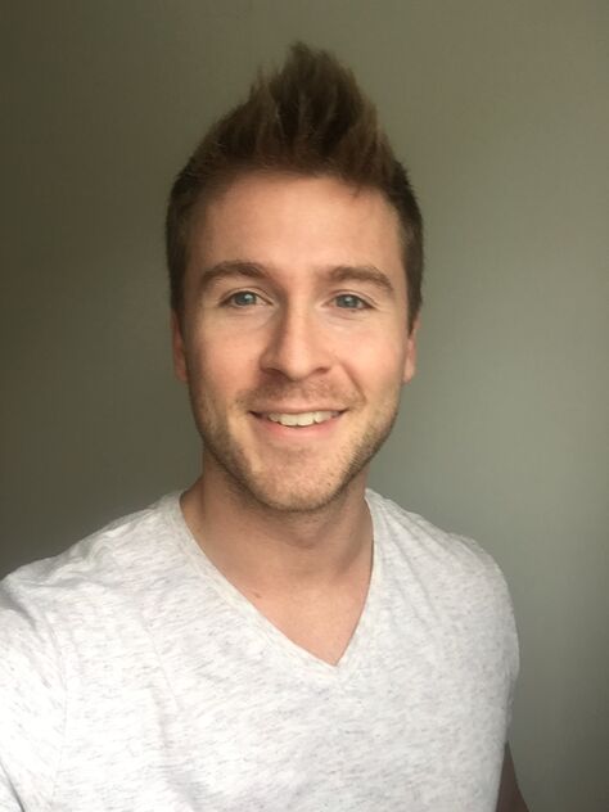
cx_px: 304
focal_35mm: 31
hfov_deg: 45.4
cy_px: 406
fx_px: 727
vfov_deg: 58.4
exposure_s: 1/30
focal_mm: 2.65
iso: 32
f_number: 2.2
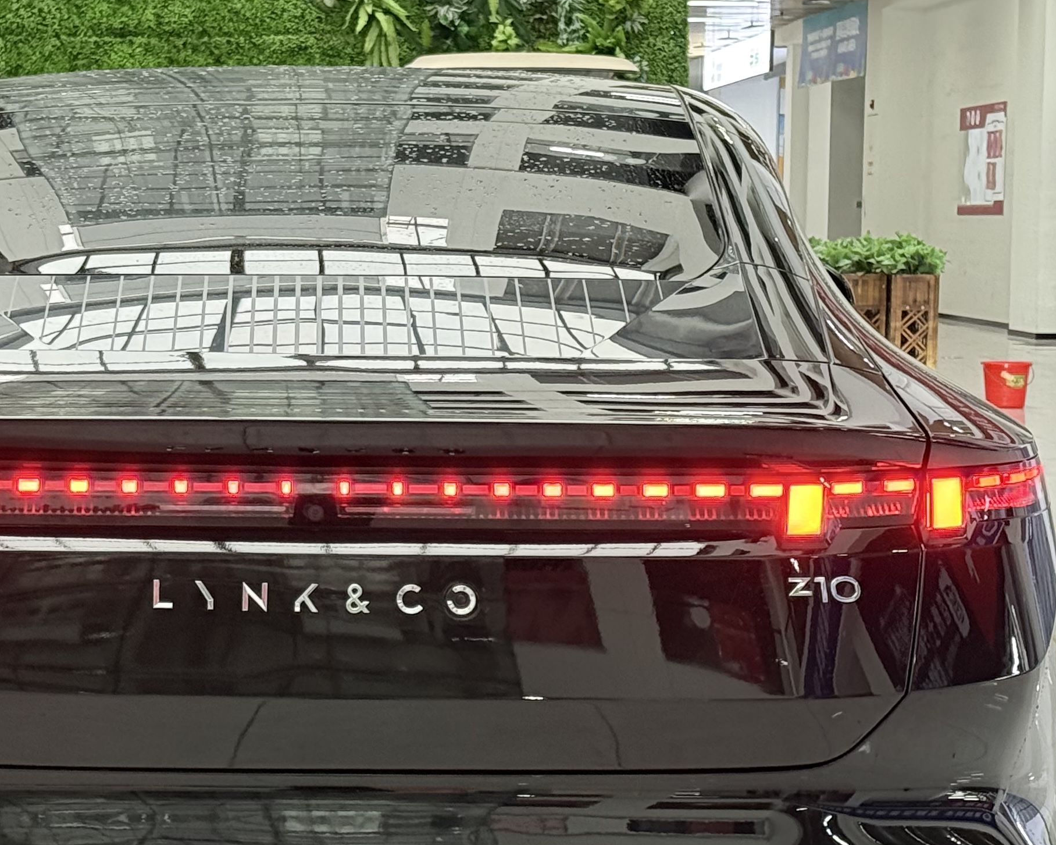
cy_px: 448
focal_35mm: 104
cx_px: 297
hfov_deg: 18.4
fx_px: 3251
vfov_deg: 14.8
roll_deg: -0.4
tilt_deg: -4.4
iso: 500
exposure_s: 1/36
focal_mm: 6.76
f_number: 1.78
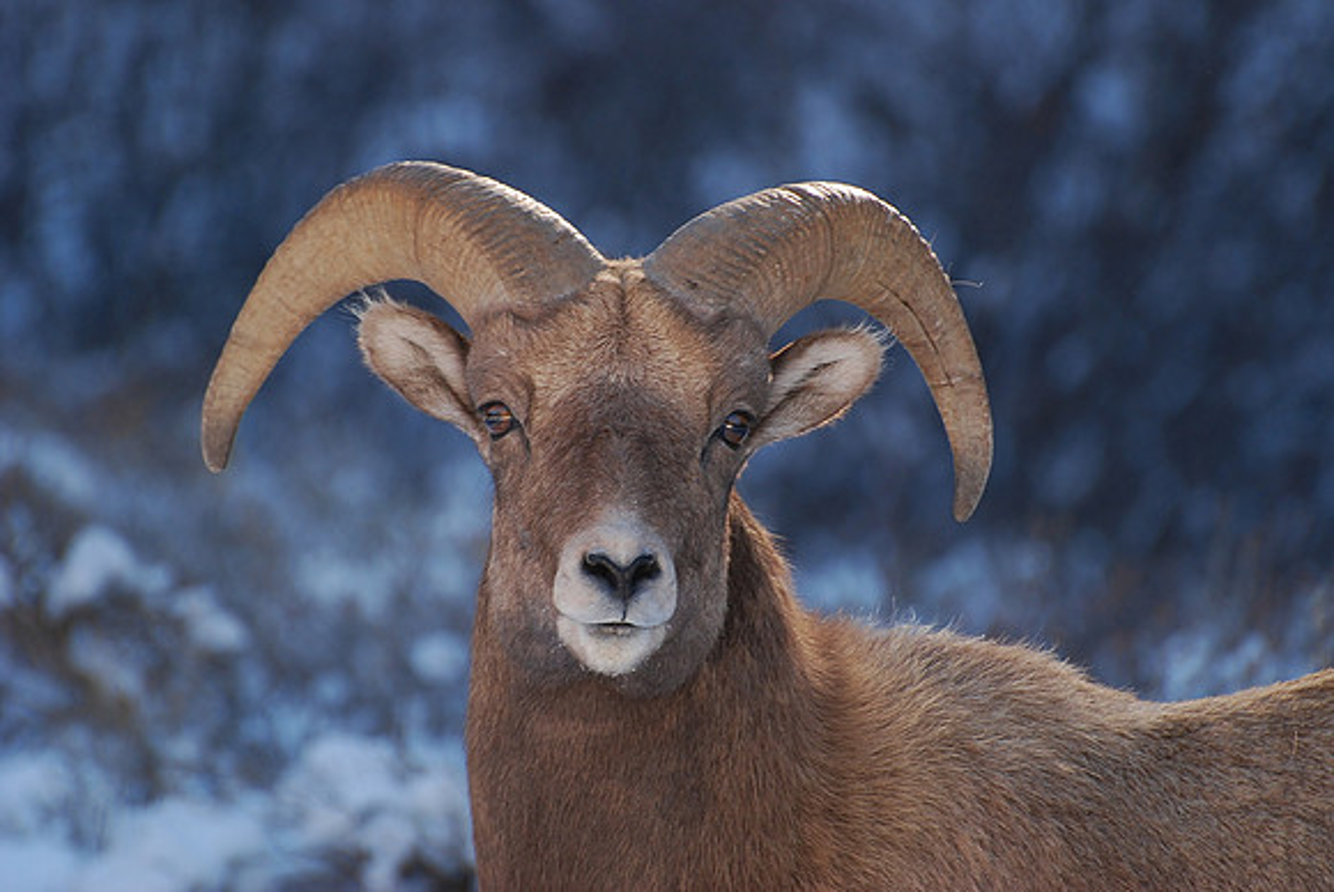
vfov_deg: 3.1
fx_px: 16691
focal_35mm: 450
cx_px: 667
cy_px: 446
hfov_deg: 4.6
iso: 400
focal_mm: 300
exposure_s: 1/320
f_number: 5.6
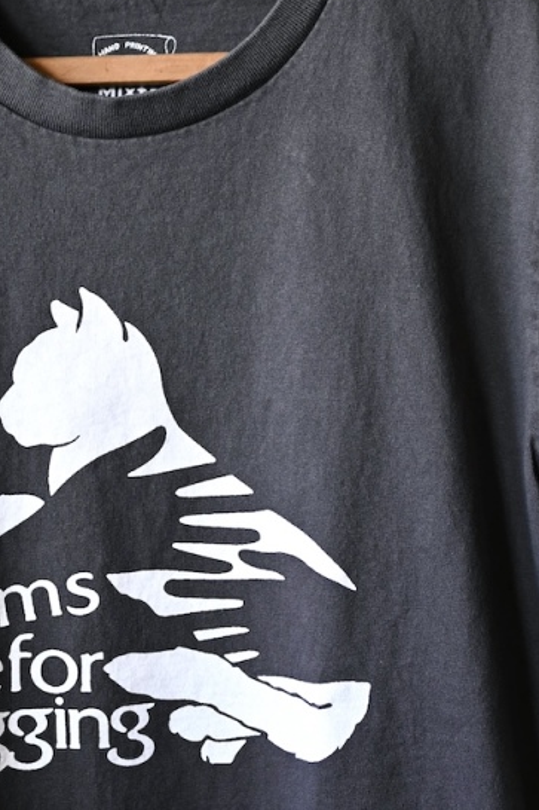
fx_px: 1663
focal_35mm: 74
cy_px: 382
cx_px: 303
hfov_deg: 18.4
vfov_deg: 27.3
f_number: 2.8
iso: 100
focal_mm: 28
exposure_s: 1/25
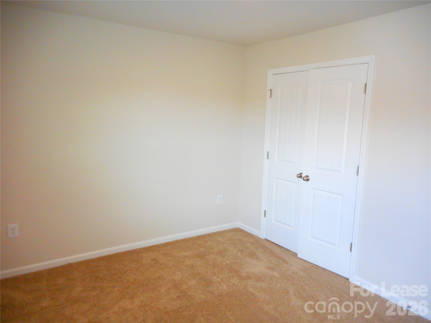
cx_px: 216
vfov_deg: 54.9
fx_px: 311
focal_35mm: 25
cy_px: 162
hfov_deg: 69.4
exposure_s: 1/30
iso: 320
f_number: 3.7
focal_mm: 4.5
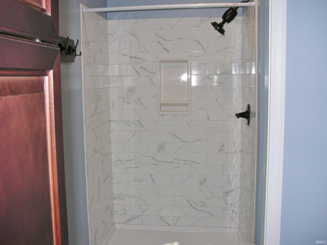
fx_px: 396
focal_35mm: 42
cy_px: 122
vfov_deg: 34.3
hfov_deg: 44.8
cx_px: 164
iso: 50
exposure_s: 1/60.1
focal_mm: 6.9
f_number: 2.8
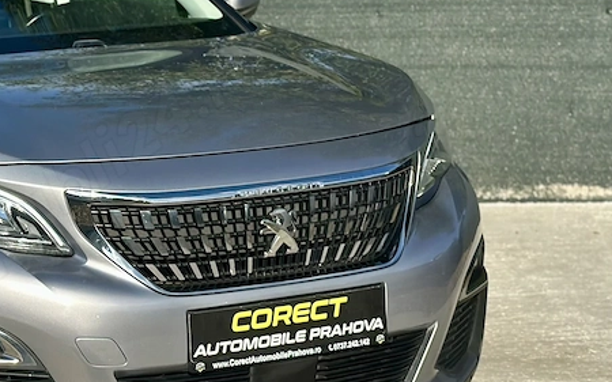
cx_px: -39
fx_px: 1884
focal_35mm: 113
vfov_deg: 11.6
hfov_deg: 17.9
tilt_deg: -8.3
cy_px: 177
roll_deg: +1.7
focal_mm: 6.86
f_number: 1.78
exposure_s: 1/4785
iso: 100
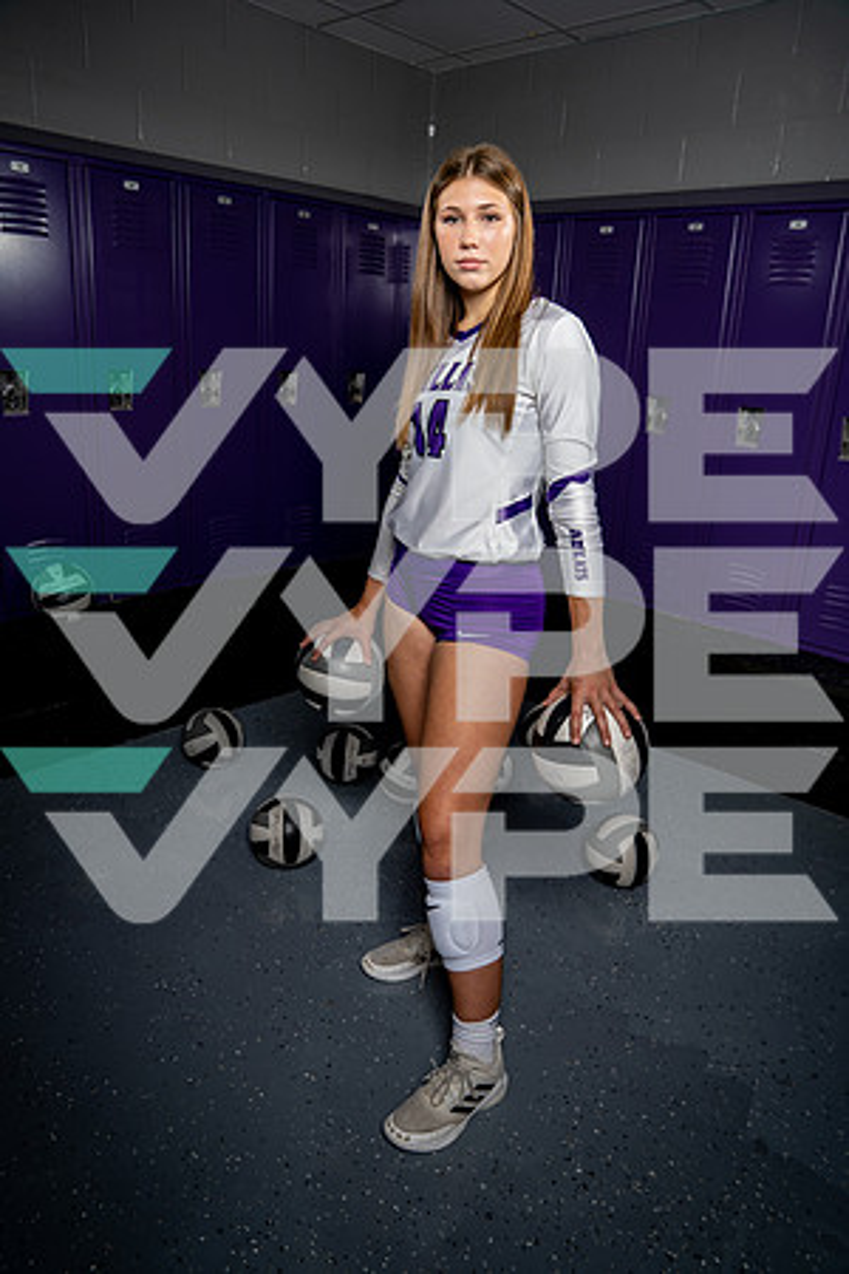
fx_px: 849
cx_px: 424
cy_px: 637
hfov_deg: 53.1
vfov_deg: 73.7
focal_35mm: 24
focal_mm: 24
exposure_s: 1/250
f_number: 4.5
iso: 200
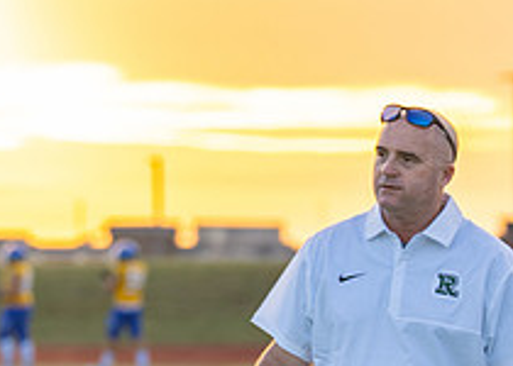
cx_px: 508
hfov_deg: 4.8
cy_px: 483
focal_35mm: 423
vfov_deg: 3.4
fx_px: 6163
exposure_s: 1/320
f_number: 2.8
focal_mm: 111
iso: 160
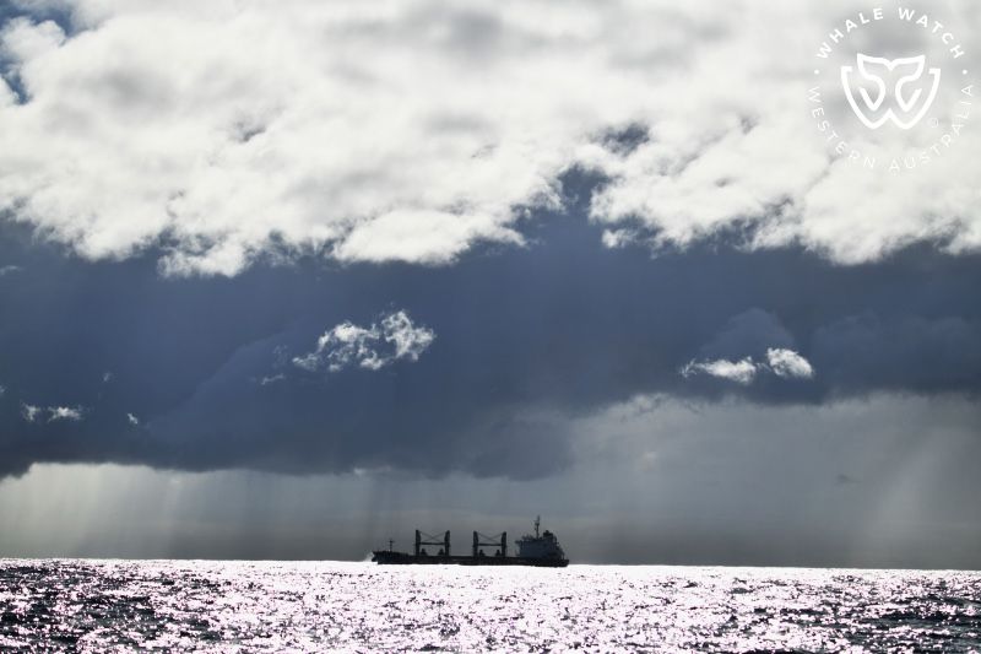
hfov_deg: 19.5
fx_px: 2860
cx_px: 490
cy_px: 327
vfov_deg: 13.0
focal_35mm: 105
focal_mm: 105
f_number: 5
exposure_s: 1/8000
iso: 250
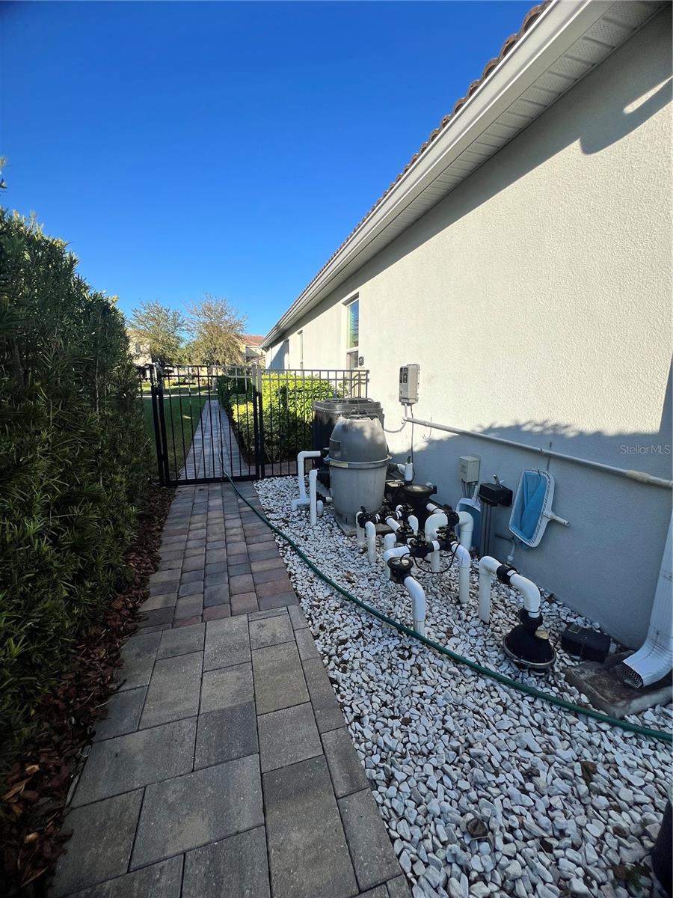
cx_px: 336
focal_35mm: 13
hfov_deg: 89.9
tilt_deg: -11.6
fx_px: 337
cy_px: 449
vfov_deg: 106.2
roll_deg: -0.5
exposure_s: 1/1179
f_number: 1.8
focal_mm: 1.57
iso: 32
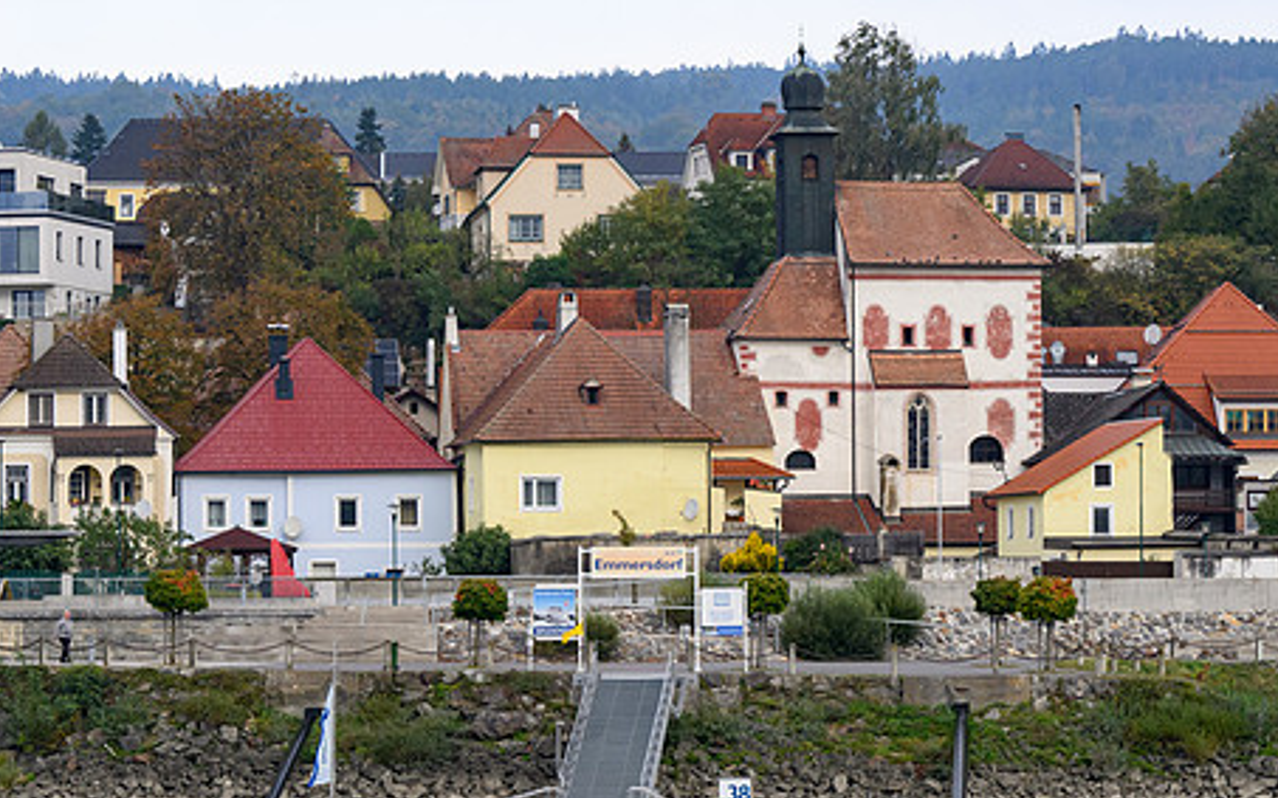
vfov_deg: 9.0
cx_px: 677
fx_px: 5084
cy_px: 496
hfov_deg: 14.3
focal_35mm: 146
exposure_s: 1/400
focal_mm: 75
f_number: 8
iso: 900
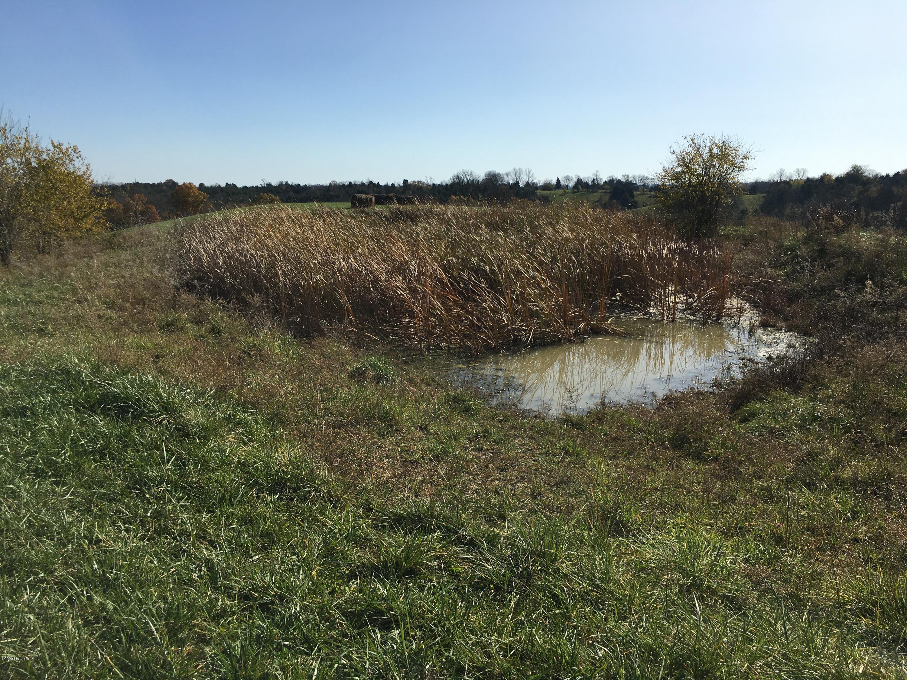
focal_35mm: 29
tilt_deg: -11.0
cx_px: 454
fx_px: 760
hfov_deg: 61.7
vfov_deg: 48.2
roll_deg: +0.3
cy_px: 340
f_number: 2.2
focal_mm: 4.15
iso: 25
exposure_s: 1/2564
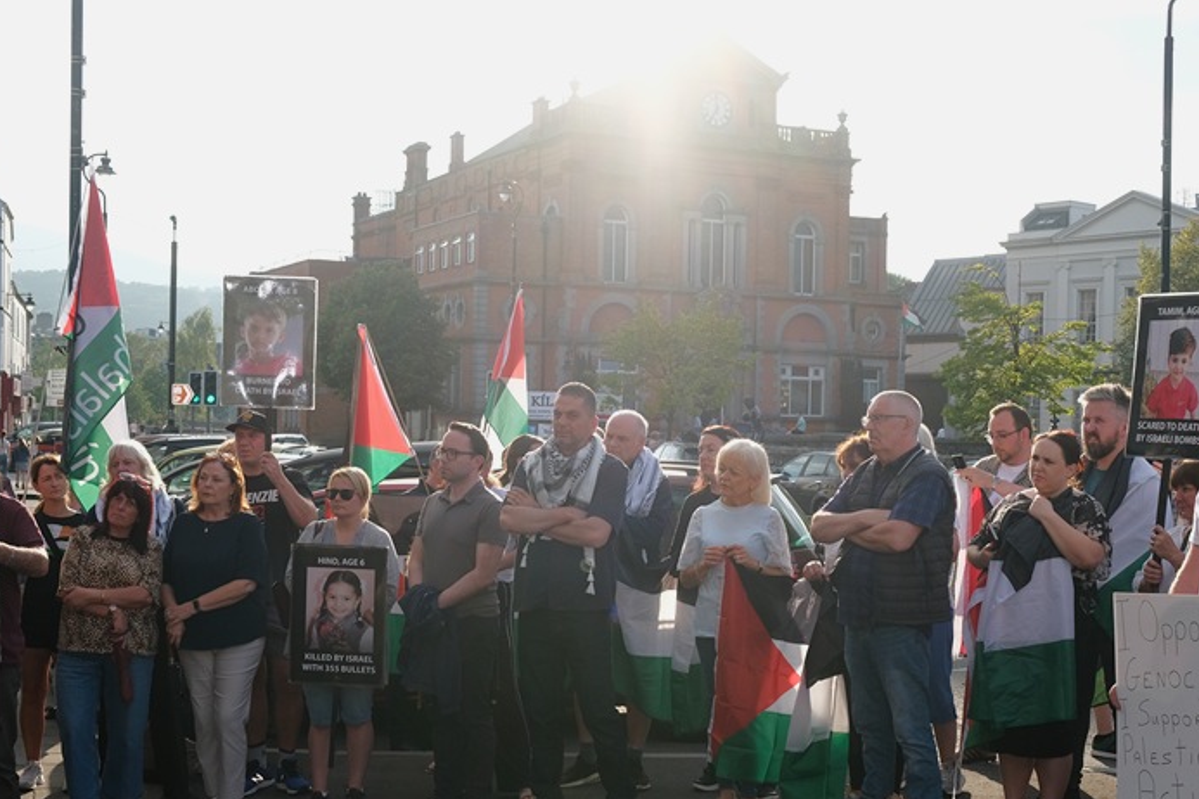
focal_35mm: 51
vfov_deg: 26.5
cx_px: 592
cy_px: 453
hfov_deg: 38.9
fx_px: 1698
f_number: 4.5
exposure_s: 1/1300
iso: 400
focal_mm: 25.4
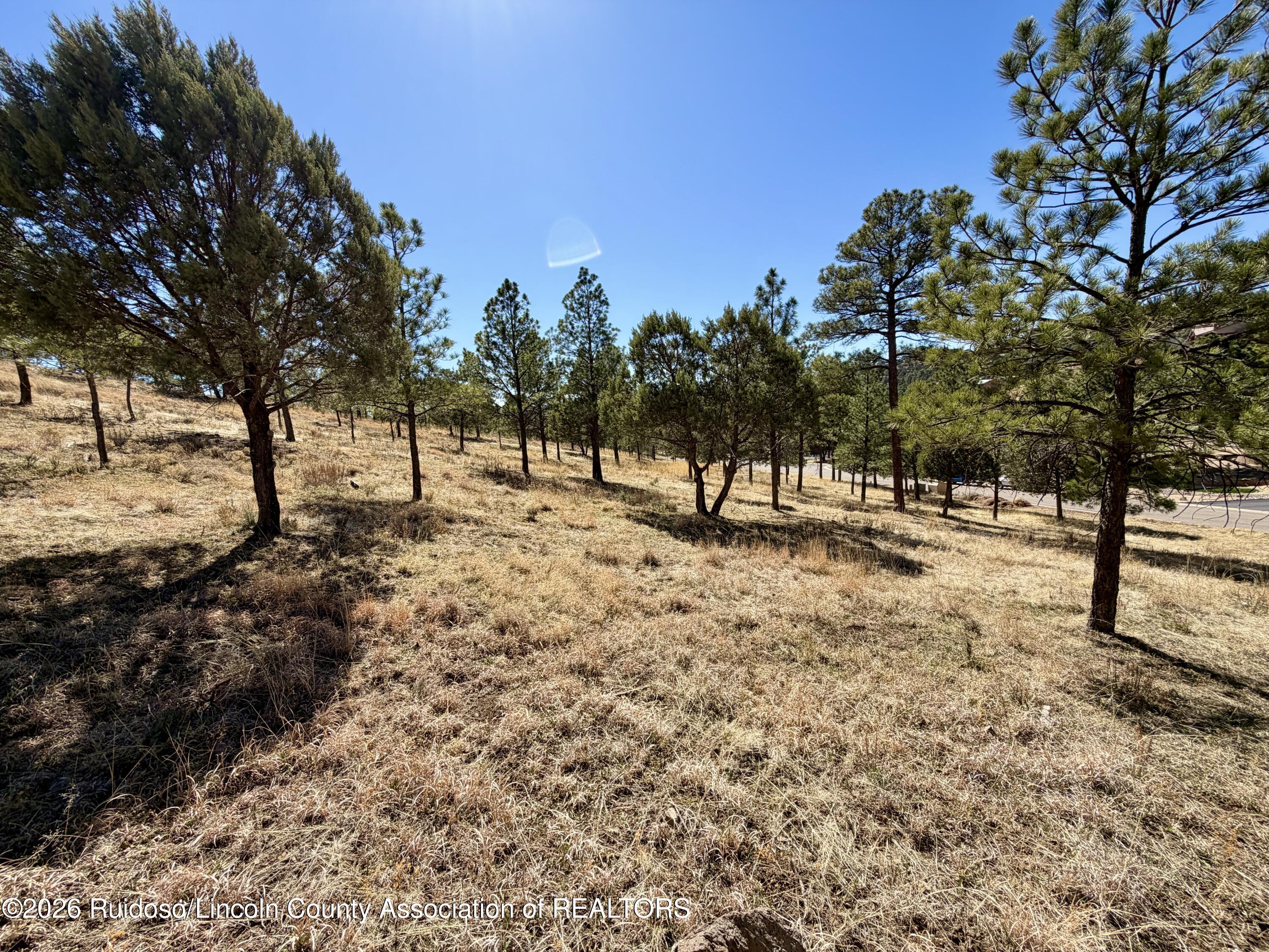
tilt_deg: -7.0
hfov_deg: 102.1
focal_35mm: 14
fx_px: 513
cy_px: 476
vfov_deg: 85.7
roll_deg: +1.5
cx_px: 634
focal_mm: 2.22
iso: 25
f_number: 2.2
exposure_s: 1/770
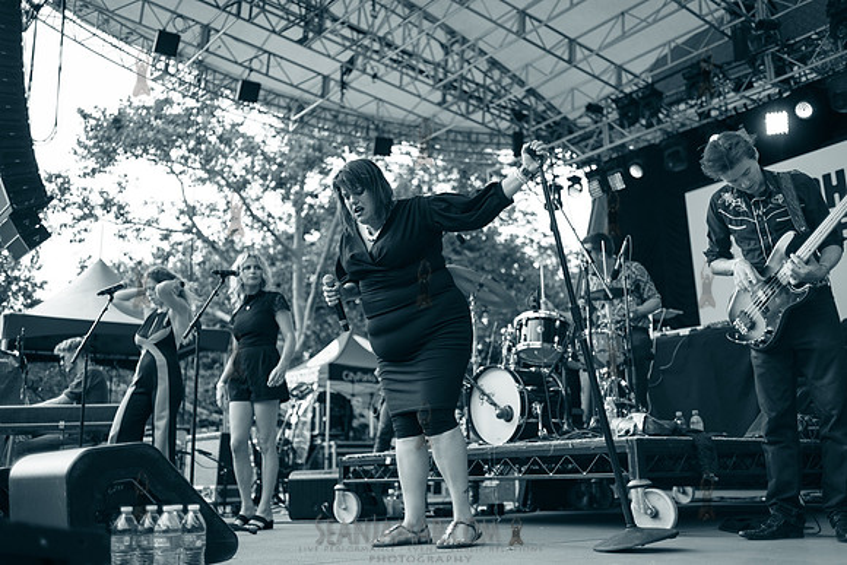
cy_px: 282
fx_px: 824
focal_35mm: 35
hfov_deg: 54.4
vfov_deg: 37.9
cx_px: 424
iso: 200
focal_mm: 35
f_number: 2
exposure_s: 1/2000
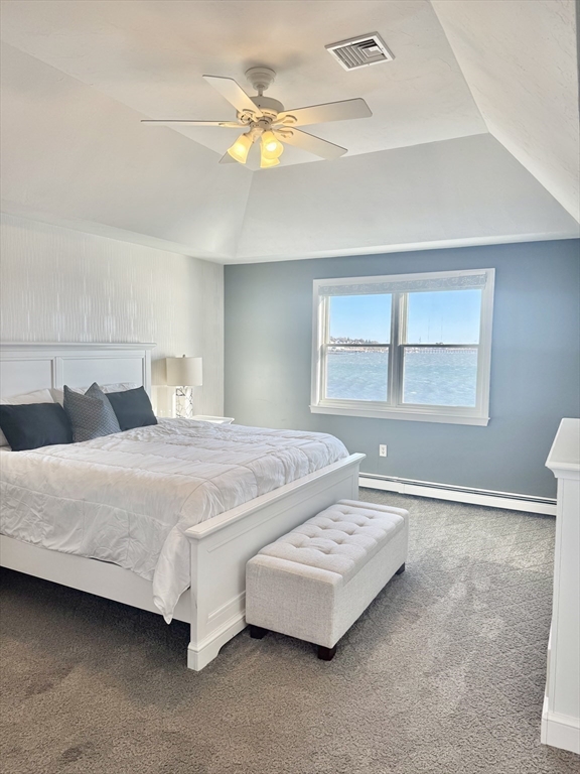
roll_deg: +0.3
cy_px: 387
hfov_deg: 56.8
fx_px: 536
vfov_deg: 71.6
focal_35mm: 24
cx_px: 290
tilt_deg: -4.4
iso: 64
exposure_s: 1/217
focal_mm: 6.76
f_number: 1.78
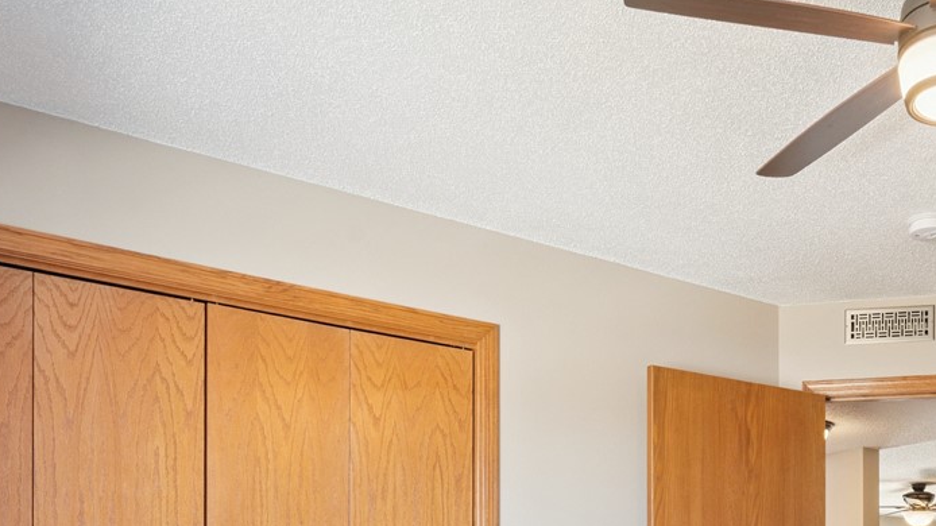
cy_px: 625
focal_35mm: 41
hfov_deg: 46.6
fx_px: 1017
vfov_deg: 26.0
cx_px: 759
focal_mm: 16
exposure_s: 1/6
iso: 400
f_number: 10
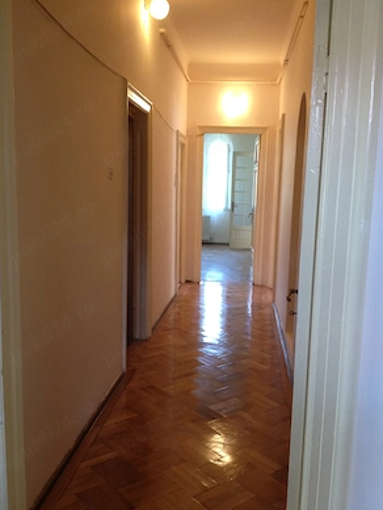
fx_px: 531
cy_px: 254
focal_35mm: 36
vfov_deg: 51.3
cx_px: 190
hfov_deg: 39.7
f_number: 2.4
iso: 125
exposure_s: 1/20
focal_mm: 4.28
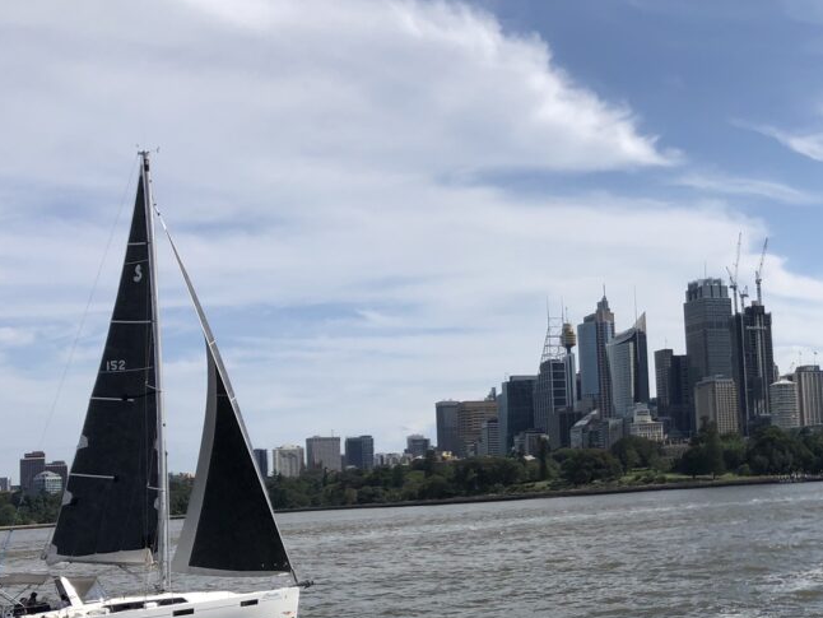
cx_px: 759
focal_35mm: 52
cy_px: 370
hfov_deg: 34.5
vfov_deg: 28.0
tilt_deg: +6.1
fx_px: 1237
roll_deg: +1.5
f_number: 1.8
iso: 20
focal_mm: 3.99
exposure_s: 1/3690
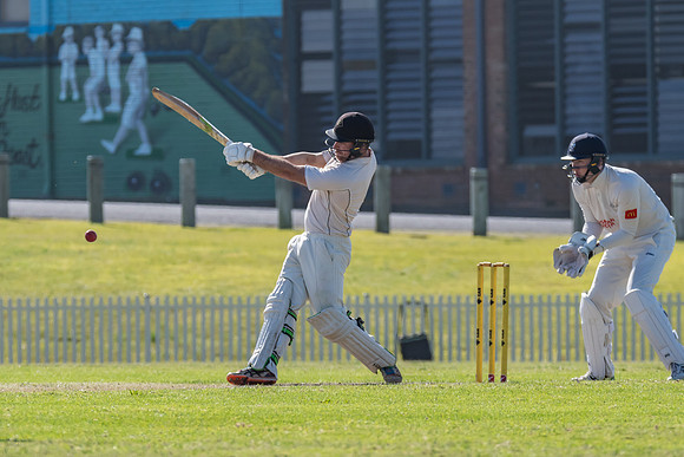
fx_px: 10947
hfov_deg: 3.6
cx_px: 276
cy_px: 225
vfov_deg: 2.4
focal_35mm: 576
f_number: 7.1
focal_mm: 320
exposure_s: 1/2500
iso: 640
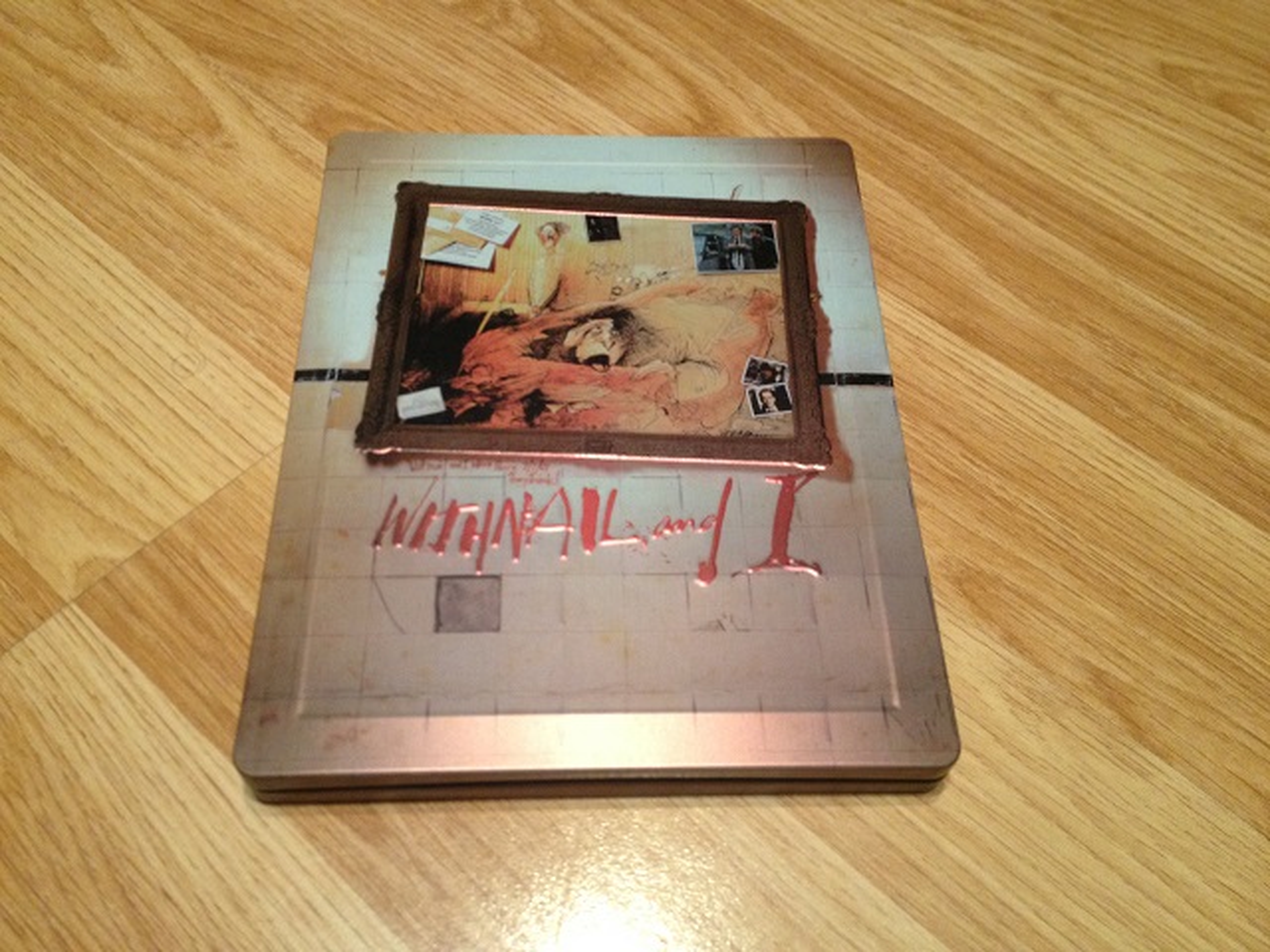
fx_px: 1284
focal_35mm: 35
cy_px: 476
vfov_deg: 40.7
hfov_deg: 52.6
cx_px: 635
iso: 160
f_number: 2.4
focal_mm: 4.28
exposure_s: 1/20
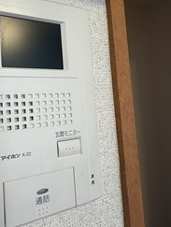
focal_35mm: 23
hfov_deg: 56.0
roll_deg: +2.5
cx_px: 42
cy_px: 100
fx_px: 151
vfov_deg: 73.6
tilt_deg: +3.4
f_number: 2.2
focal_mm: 2.22
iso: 125
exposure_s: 1/100
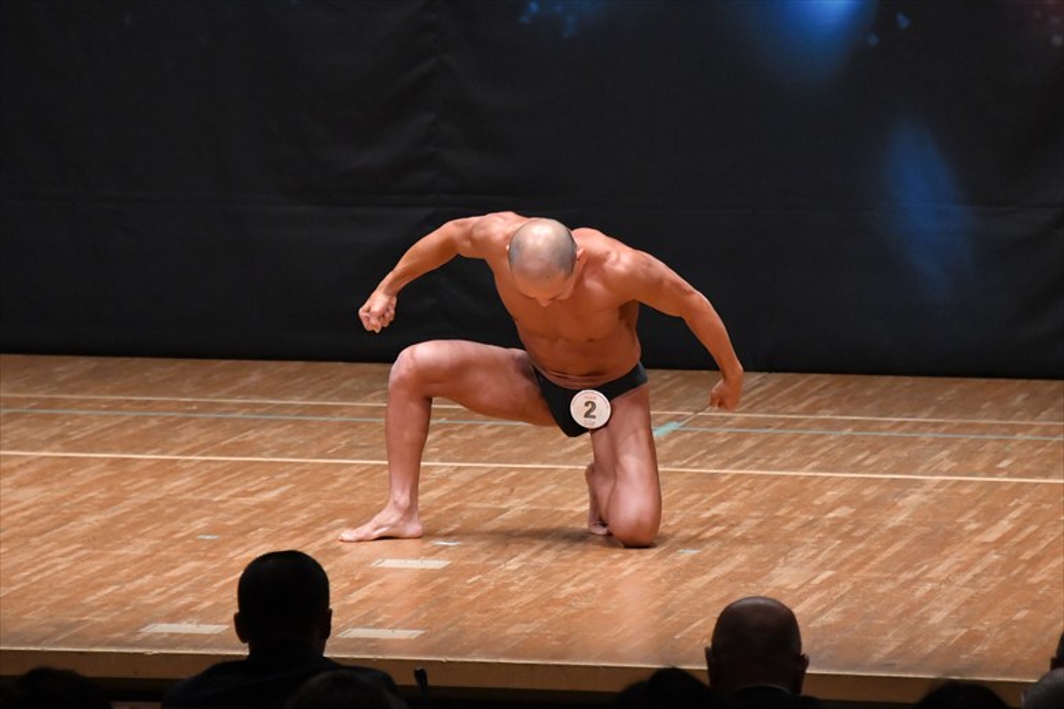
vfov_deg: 4.4
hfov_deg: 6.5
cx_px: 532
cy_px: 354
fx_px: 9306
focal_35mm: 315
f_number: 5.6
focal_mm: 210
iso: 6400
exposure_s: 1/400
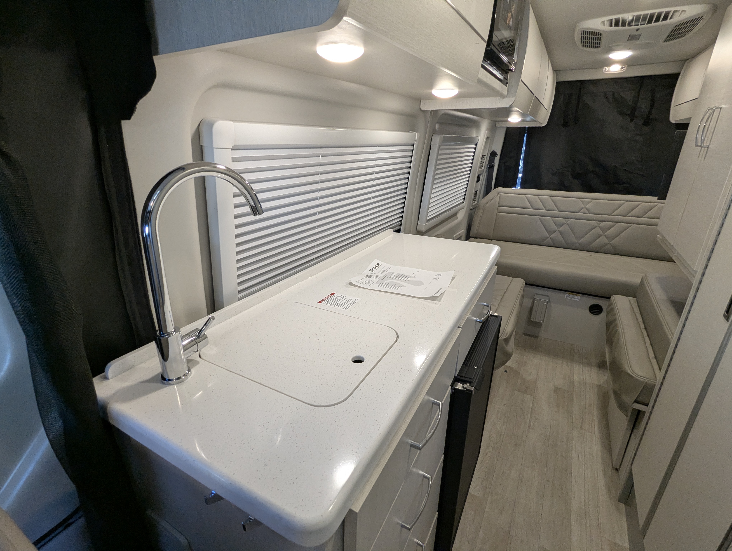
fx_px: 339
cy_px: 276
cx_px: 366
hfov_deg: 94.4
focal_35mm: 16
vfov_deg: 78.2
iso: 150
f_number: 2.2
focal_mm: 2.35
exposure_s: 1/99.5
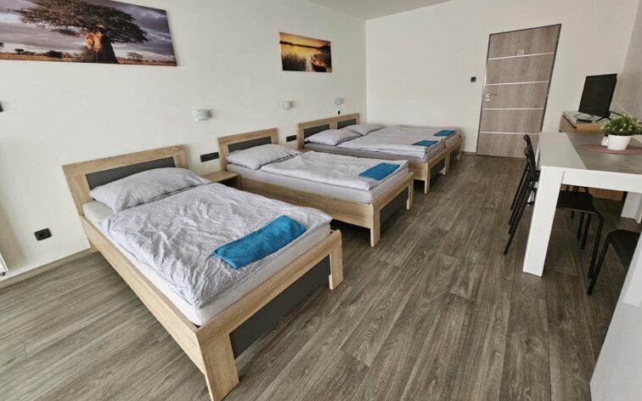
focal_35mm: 14
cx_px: 325
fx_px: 245
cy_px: 172
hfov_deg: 105.3
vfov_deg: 78.2
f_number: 2.2
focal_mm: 2.2
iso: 400
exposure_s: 1/50
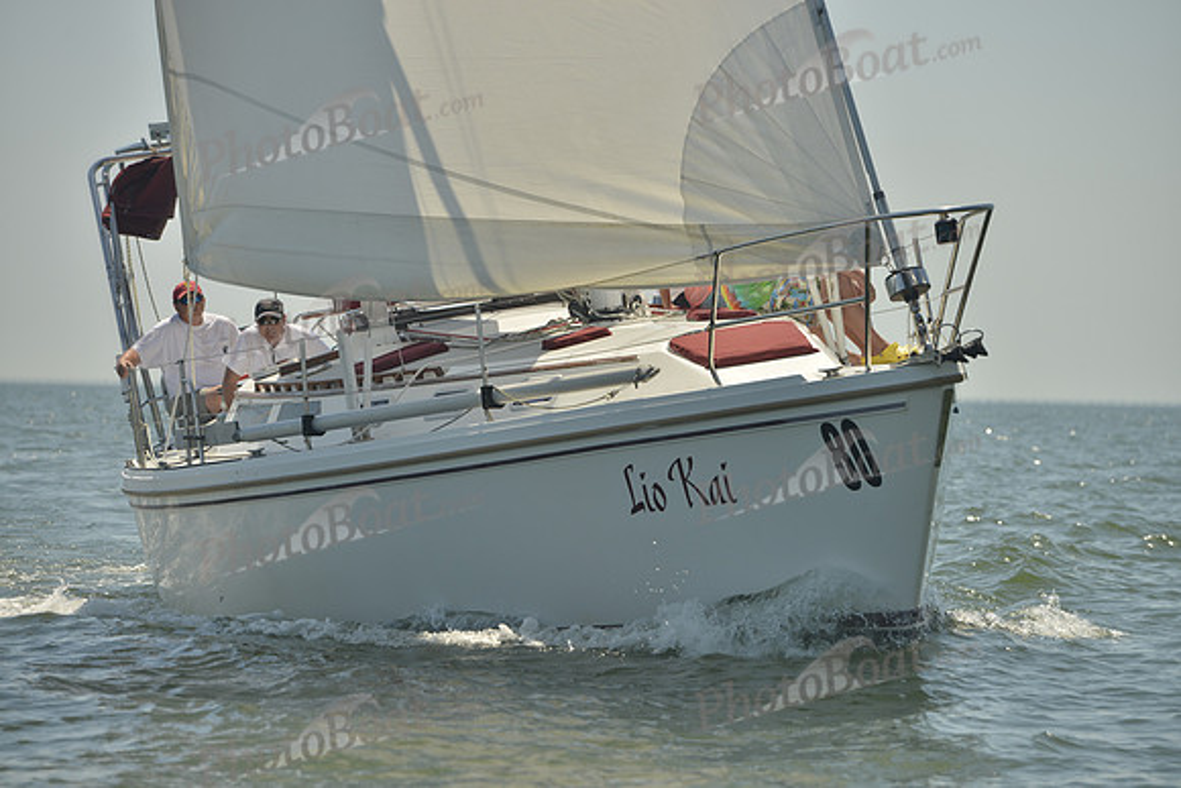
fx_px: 5578
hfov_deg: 12.1
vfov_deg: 8.1
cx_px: 590
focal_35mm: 170
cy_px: 394
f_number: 7.1
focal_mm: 170
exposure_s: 1/640
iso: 200
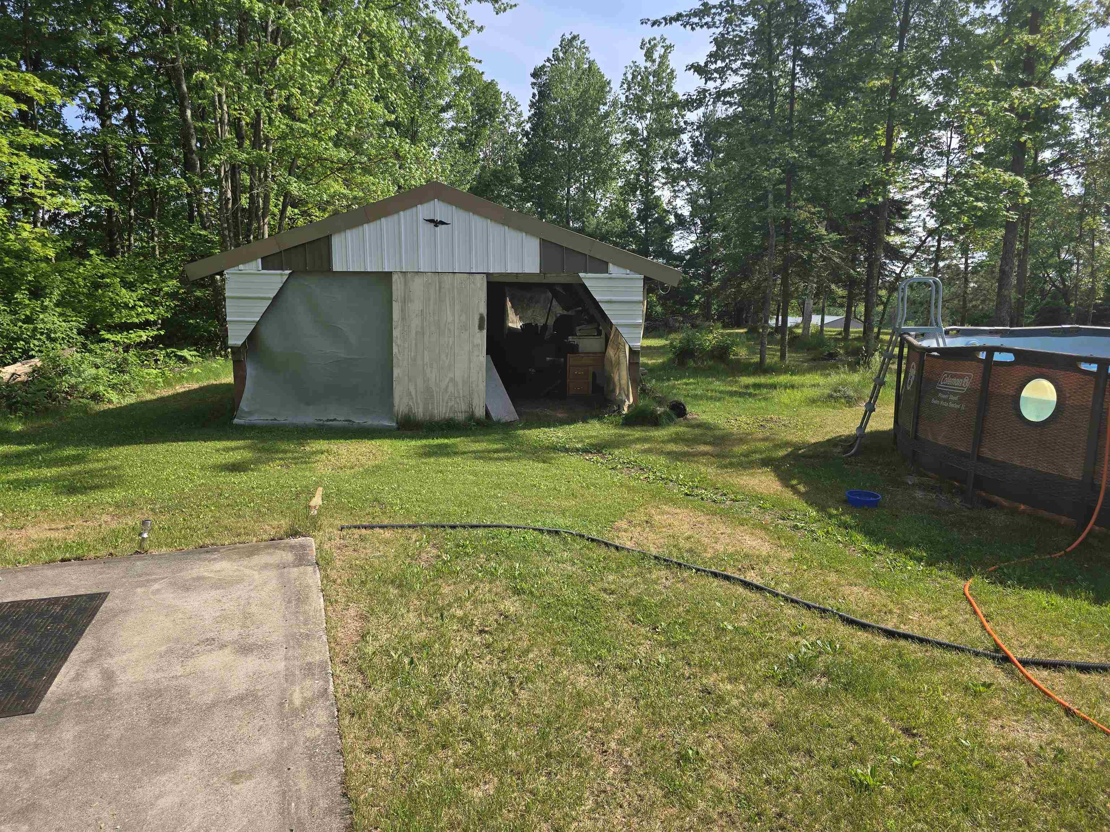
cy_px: 416
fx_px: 738
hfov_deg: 73.9
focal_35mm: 23
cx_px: 555
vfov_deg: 58.9
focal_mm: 6.3
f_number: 1.7
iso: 12
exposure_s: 1/533
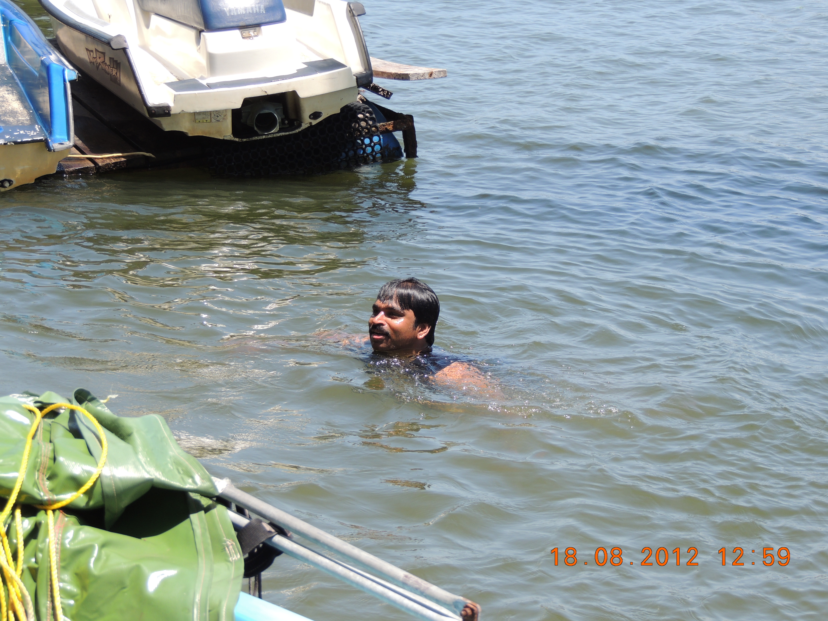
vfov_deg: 14.1
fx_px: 2512
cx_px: 414
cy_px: 310
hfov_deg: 18.7
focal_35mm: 105
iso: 110
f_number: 4.2
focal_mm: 18.7
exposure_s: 1/400
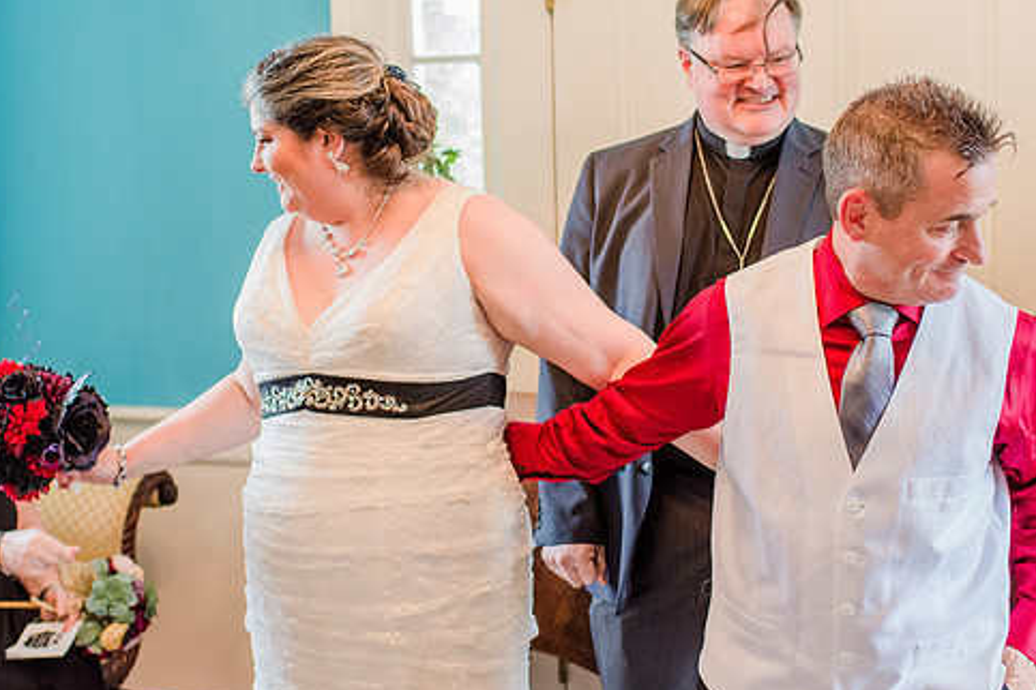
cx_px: 526
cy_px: 310
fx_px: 1813
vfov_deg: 21.6
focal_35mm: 63
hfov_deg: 31.9
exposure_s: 1/100
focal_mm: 35
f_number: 2.5
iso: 640
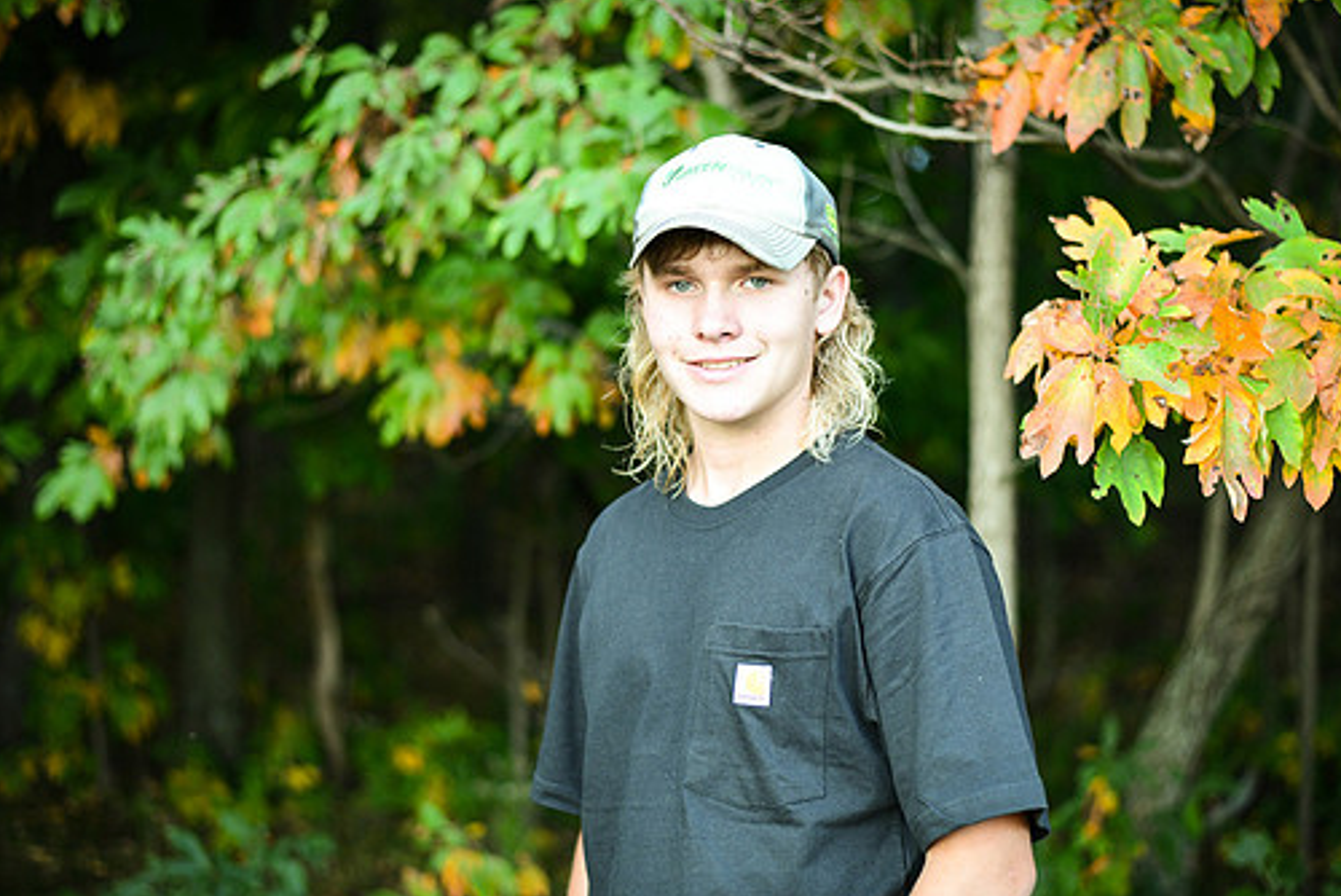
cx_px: 713
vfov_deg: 23.4
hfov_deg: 34.5
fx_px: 2162
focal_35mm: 58
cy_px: 457
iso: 1600
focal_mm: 50
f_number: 2.2
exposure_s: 1/1000
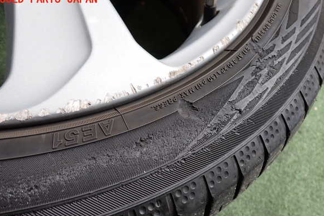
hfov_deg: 58.7
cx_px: 163
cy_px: 117
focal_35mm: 32
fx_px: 288
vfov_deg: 41.1
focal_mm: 5.4
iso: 160
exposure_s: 1/125
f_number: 2.3
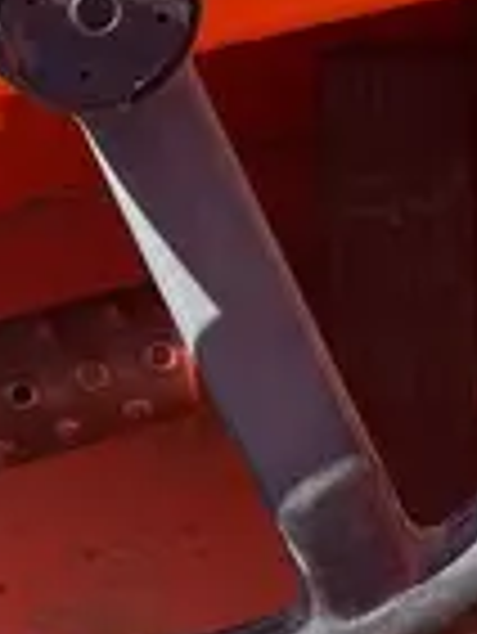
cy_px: -434
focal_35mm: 135
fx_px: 2477
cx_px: 346
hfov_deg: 11.0
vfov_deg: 13.4
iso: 50
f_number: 1.6
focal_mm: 5.1
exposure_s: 1/1580
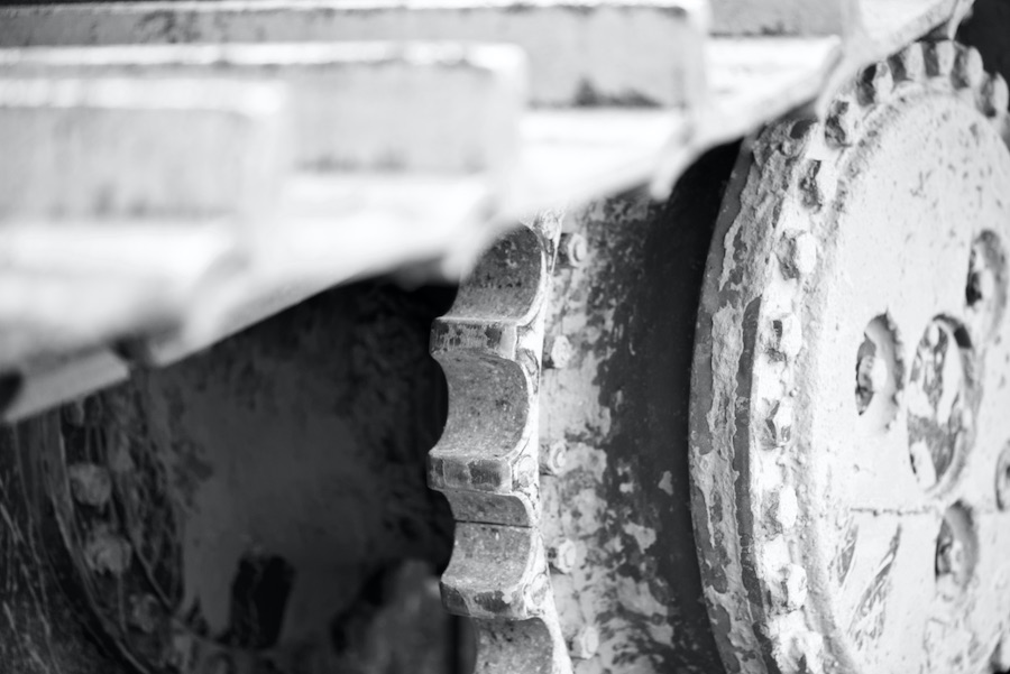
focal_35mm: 105
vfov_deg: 13.1
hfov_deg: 19.4
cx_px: 505
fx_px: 2947
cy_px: 337
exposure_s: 1/60
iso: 100
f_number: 3
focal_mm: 105
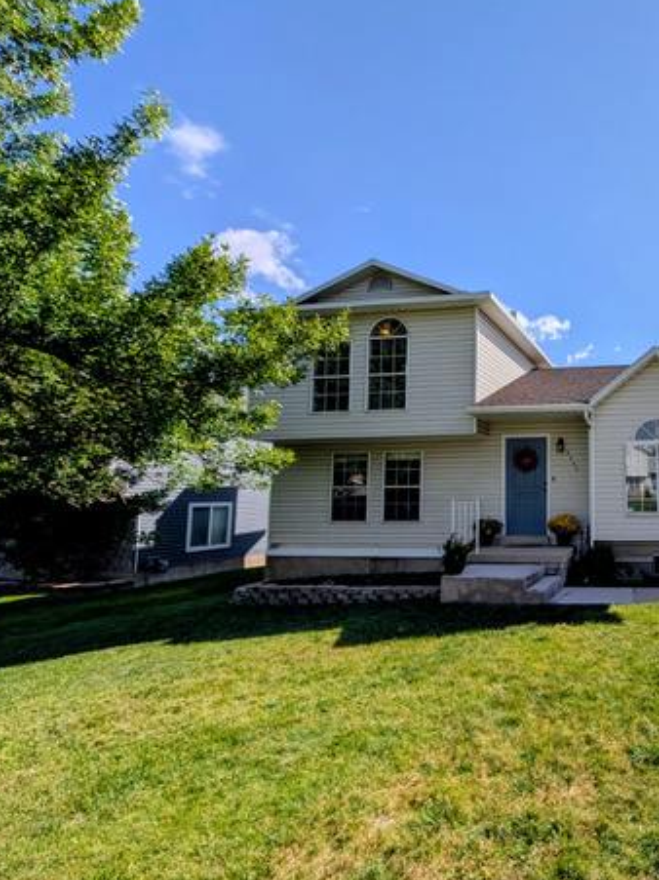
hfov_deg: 62.3
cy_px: 449
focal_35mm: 17
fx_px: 432
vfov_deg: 91.0
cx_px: 597
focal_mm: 2.02
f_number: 1.7
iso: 51
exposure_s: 1/5848
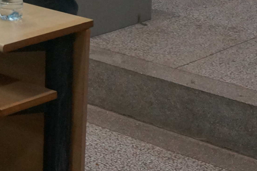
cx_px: -56
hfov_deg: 13.5
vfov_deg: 8.7
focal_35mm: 148
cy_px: -175
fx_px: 1056
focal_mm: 22
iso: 1250
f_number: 4
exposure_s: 1/160
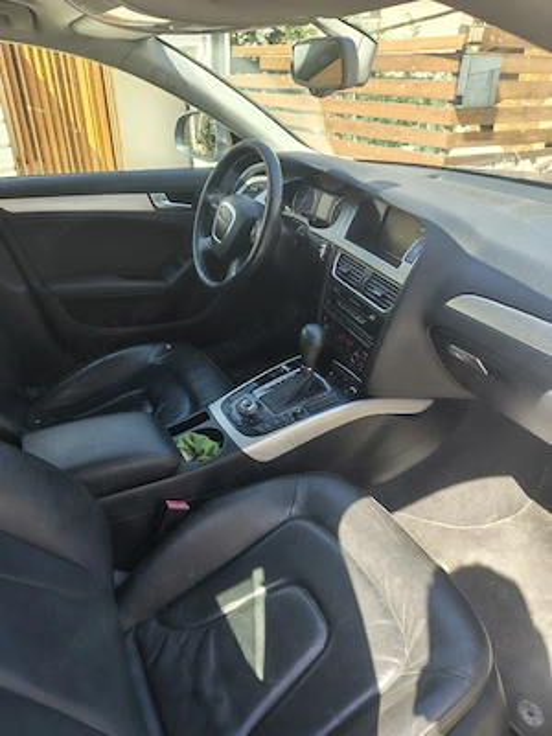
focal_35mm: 24
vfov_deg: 71.6
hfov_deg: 56.8
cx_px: 276
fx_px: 510
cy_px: 368
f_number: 1.8
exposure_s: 1/120
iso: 120
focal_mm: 5.56
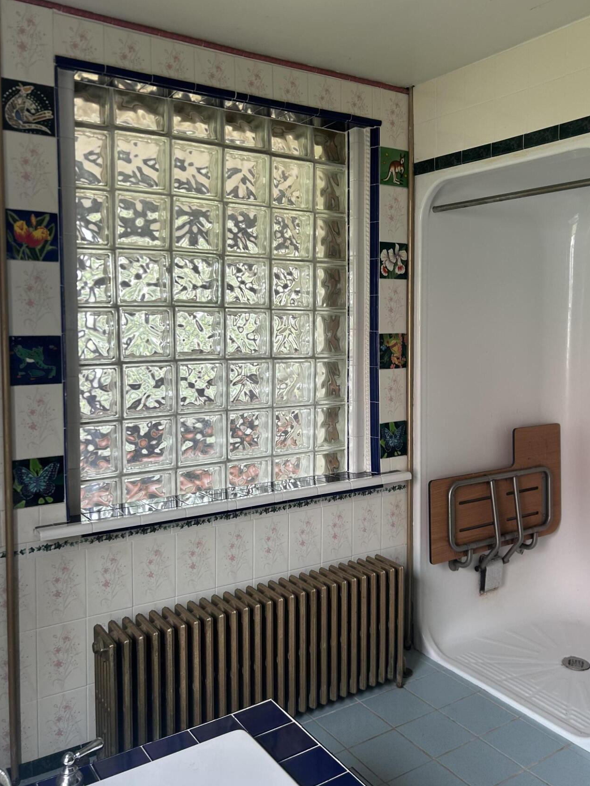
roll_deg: +0.9
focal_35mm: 31
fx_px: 704
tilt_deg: -3.3
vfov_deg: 58.3
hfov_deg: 45.2
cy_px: 378
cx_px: 350
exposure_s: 1/121
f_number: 1.5
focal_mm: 5.7
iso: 40
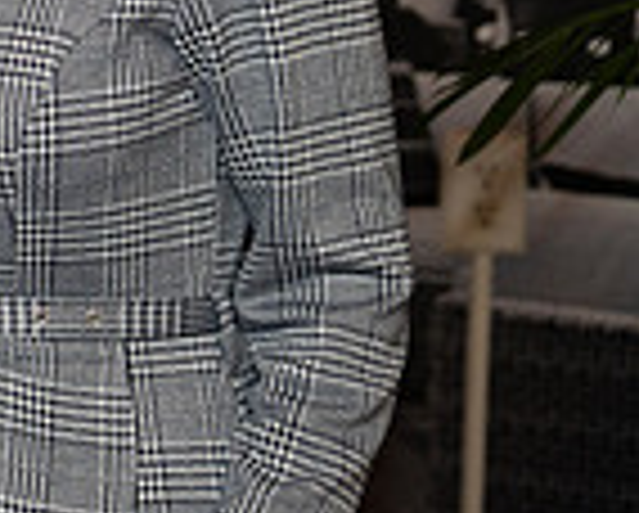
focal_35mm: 188
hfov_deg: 9.5
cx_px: -662
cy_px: -182
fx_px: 3560
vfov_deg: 8.1
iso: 1000
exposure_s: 1/160
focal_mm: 49.1
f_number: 2.8
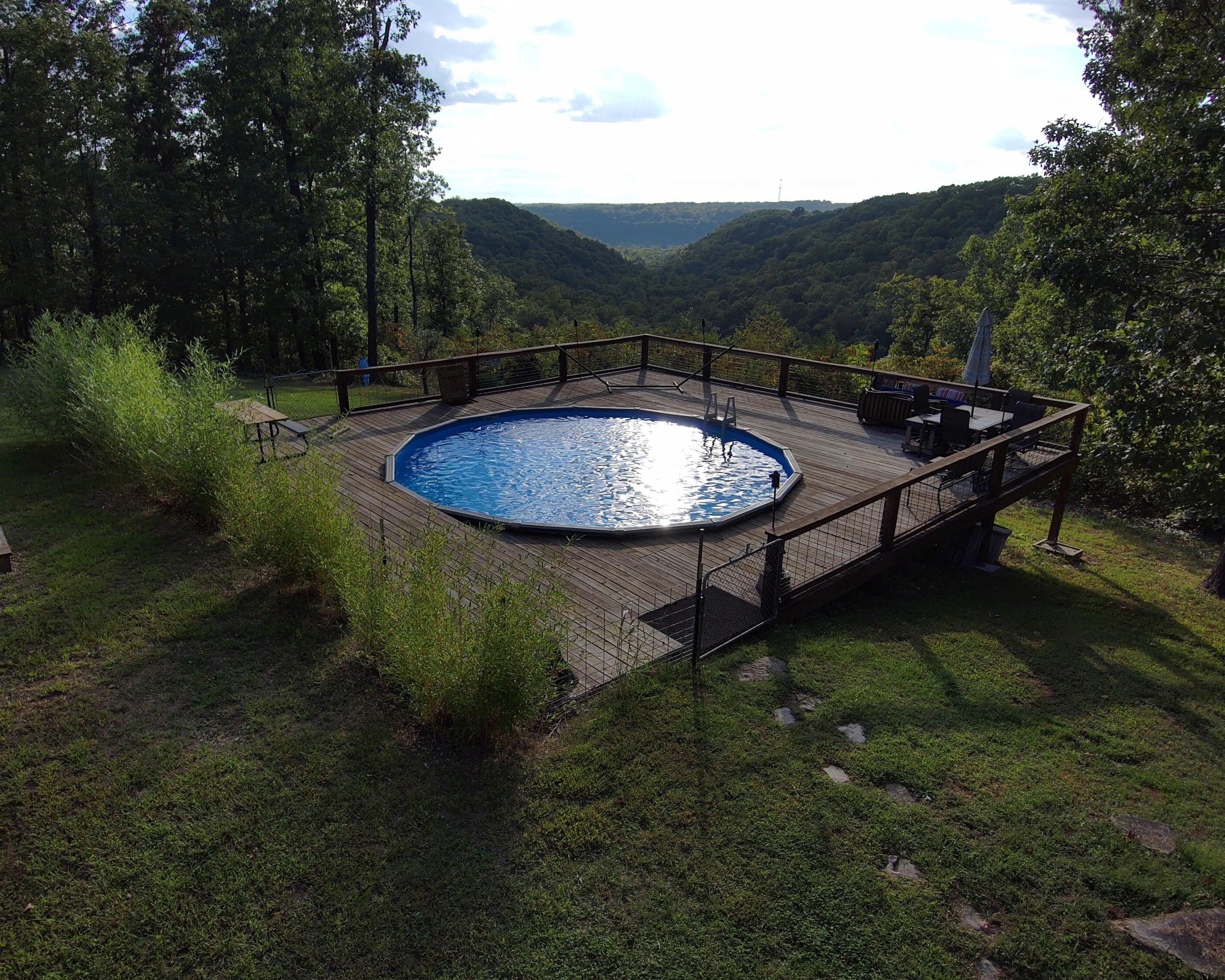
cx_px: 572
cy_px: 492
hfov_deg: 75.0
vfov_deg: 63.1
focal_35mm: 22
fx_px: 798
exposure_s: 1/1331
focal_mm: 3.7
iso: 100
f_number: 2.8
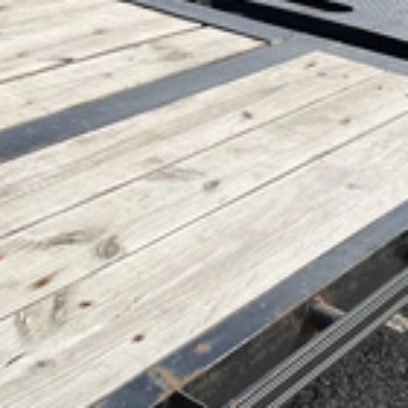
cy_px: 26
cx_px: 277
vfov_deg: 23.0
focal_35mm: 73
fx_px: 973
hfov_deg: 23.5
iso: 25
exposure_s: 1/2959
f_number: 1.8
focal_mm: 3
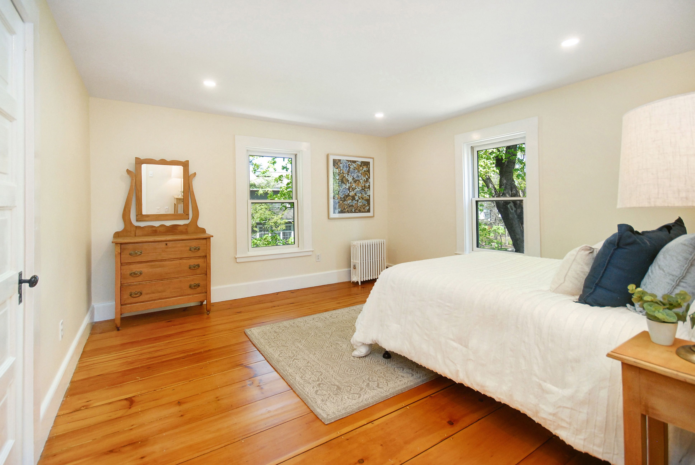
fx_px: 290
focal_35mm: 15
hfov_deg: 100.3
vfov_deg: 77.5
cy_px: 232
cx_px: 348
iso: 400
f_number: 5
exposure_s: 1/25
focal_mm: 10
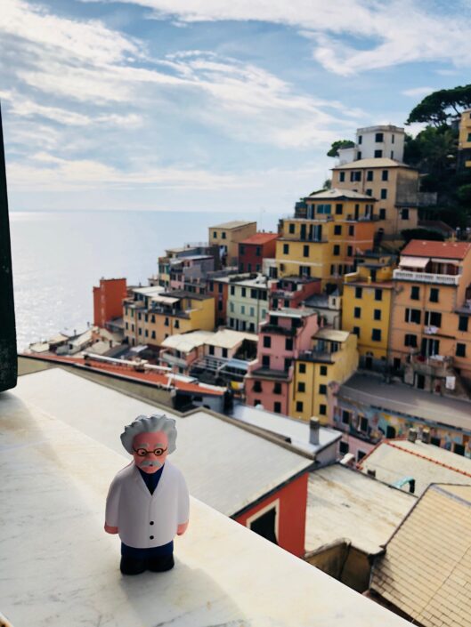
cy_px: 314
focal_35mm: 28
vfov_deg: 63.4
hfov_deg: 49.8
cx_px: 236
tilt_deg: -9.3
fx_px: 508
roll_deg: -0.6
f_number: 1.8
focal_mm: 4
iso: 20
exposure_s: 1/2404
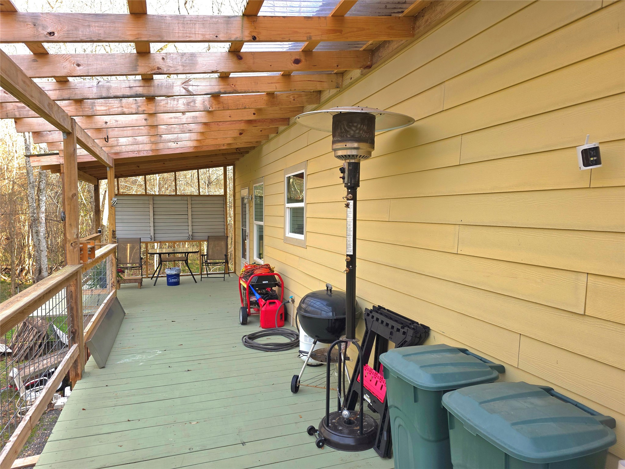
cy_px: 234
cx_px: 312
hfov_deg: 73.9
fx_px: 415
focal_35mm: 23
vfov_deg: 58.9
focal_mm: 6.3
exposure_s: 1/60.2
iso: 25
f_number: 1.7
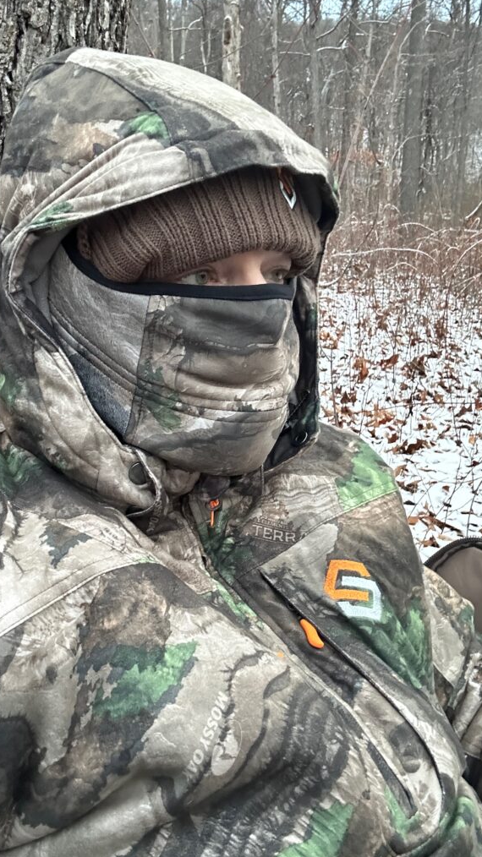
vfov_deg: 59.5
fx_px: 750
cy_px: 427
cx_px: 181
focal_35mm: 33
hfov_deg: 35.4
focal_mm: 2.69
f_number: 1.9
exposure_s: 1/60
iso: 320
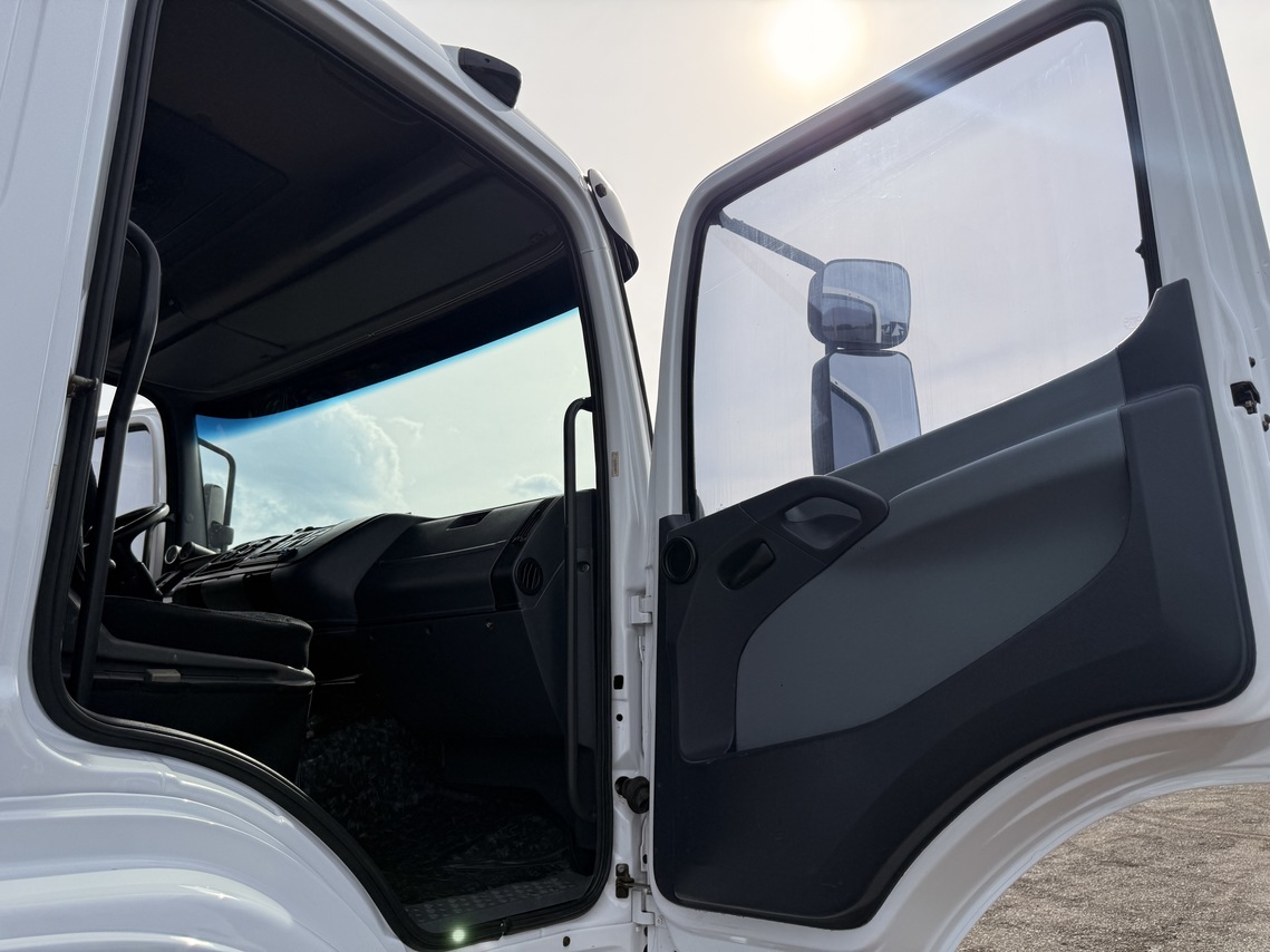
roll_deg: +1.5
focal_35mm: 24
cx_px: 635
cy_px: 476
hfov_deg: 71.6
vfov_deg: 56.8
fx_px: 880
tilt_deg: +12.1
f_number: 1.78
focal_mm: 6.76
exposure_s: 1/7353
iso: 80
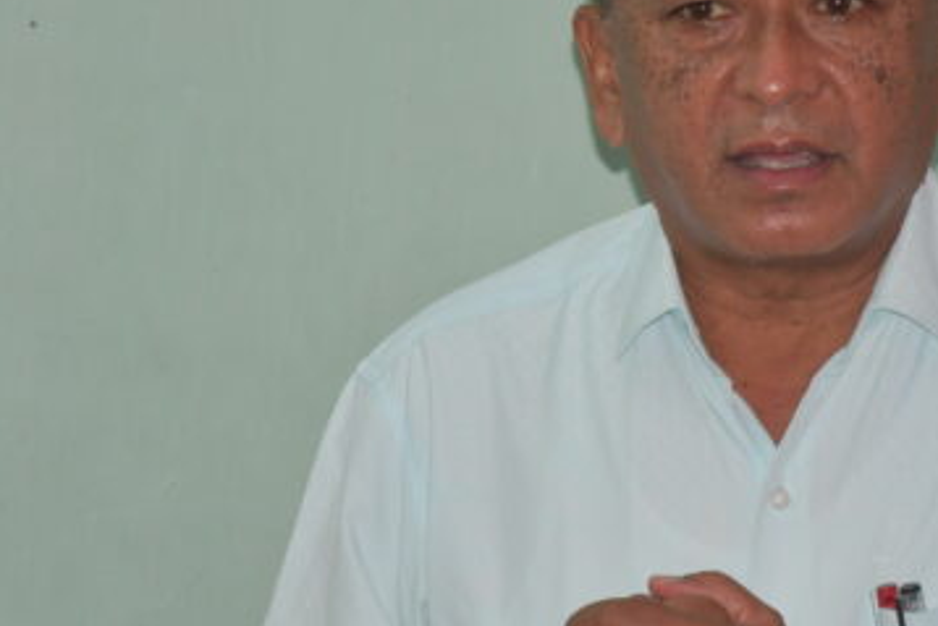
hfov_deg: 4.9
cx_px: 705
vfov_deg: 3.3
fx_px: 10895
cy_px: 272
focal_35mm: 418
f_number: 5.6
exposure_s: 1/60
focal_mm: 130
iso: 640
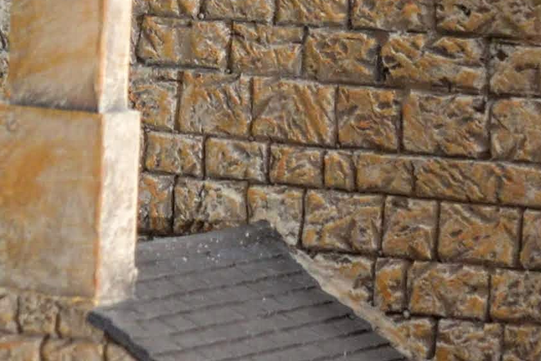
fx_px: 6415
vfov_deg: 3.2
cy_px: 423
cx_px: 761
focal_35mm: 427
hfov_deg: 4.8
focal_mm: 52
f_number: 9
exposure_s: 1/60
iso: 800
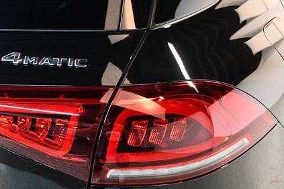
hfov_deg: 33.7
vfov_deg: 22.9
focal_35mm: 59
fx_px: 465
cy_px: 121
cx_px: 96
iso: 4000
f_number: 3.8
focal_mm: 26
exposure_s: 1/60
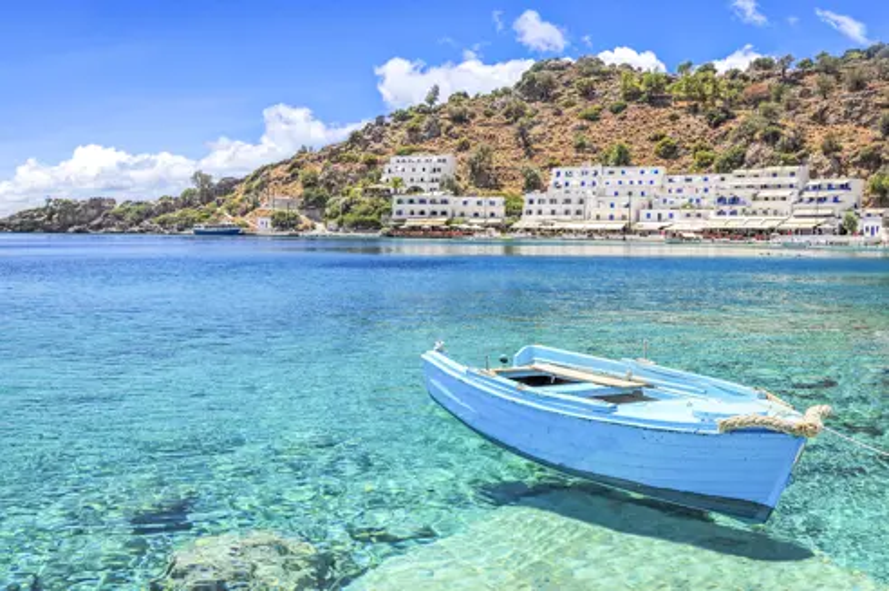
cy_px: 296
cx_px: 444
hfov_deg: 57.3
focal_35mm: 33
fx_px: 814
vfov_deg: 39.9
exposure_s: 1/200
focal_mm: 22
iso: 200
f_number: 9
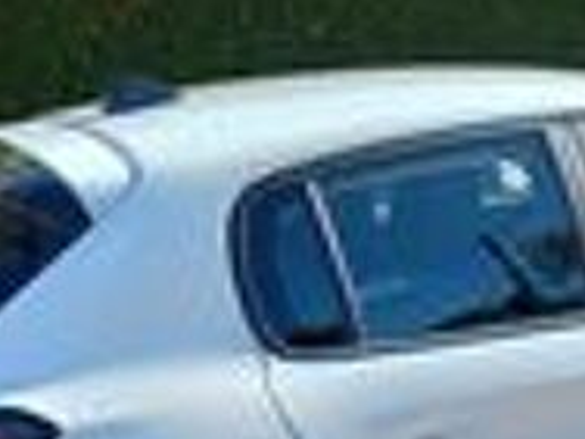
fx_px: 1082
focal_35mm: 64
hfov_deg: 29.8
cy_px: 526
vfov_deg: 21.3
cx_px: 442
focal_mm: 4.6
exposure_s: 1/326
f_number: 2
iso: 25
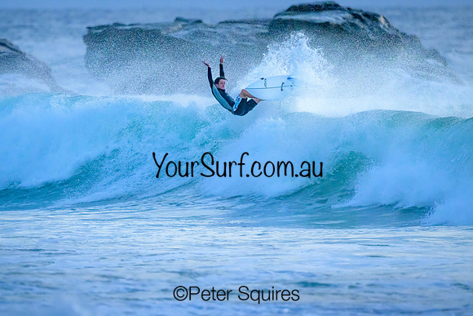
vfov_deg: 1.7
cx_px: 240
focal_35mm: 826
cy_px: 158
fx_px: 10849
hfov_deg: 2.5
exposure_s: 1/2500
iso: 6400
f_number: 6.3
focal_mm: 800
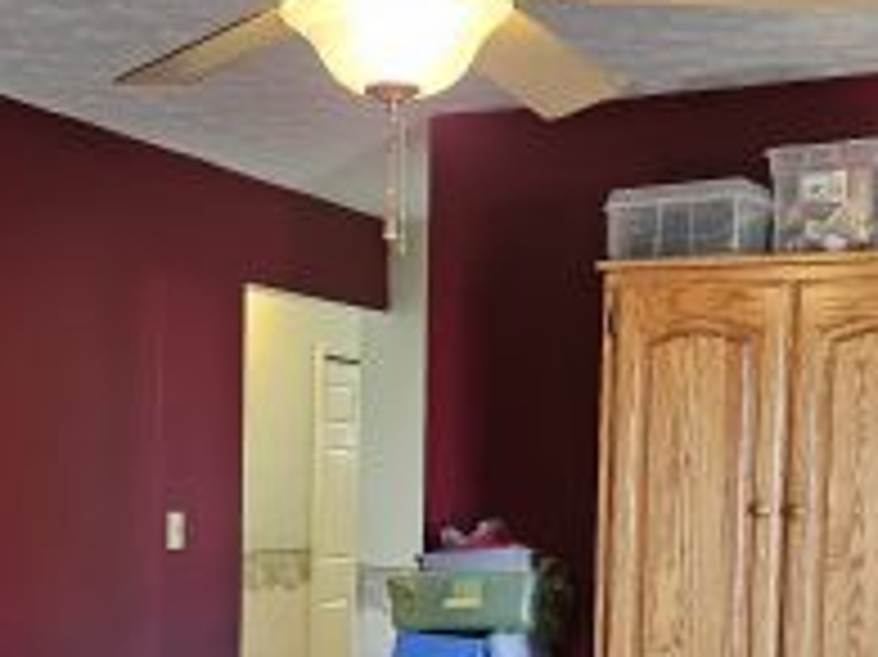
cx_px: 428
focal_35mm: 59
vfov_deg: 24.4
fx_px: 1496
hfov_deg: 32.7
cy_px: 529
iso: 1000
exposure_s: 1/120
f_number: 1.8
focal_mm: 5.4
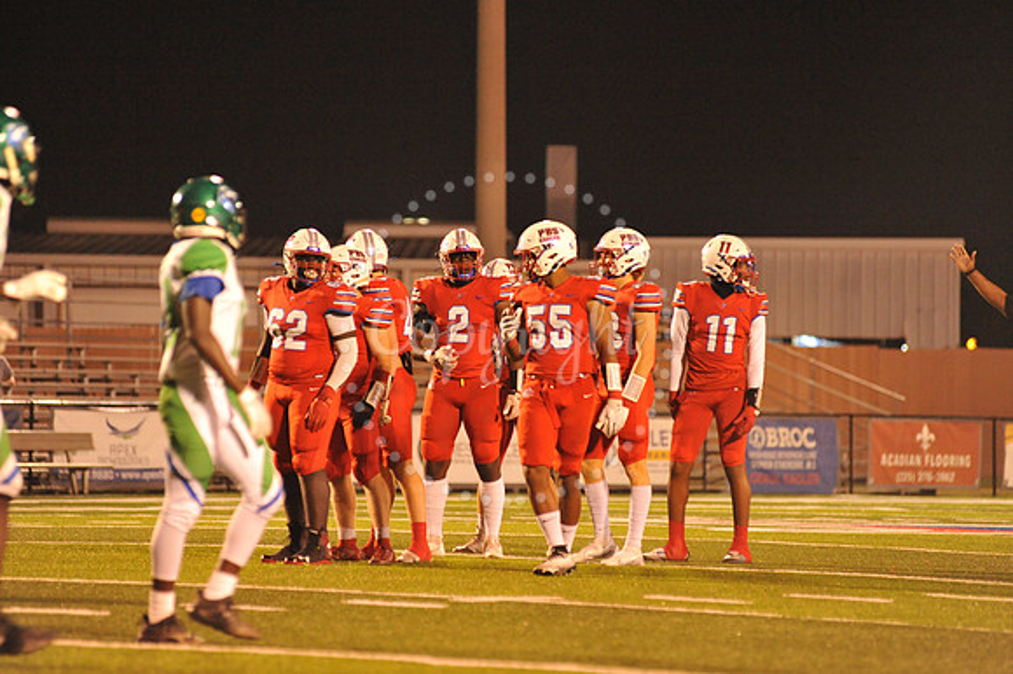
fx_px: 5624
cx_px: 506
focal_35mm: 200
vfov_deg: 6.9
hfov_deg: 10.3
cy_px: 337
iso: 5000
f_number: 4
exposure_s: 1/200
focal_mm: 200
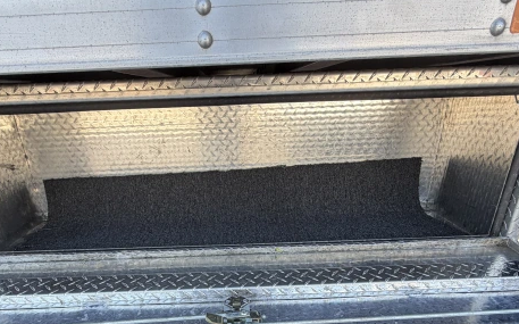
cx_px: 240
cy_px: 291
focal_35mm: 26
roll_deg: +2.7
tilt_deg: -26.0
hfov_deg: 70.3
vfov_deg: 43.5
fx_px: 368
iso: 50
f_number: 2.2
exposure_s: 1/121
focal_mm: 2.22
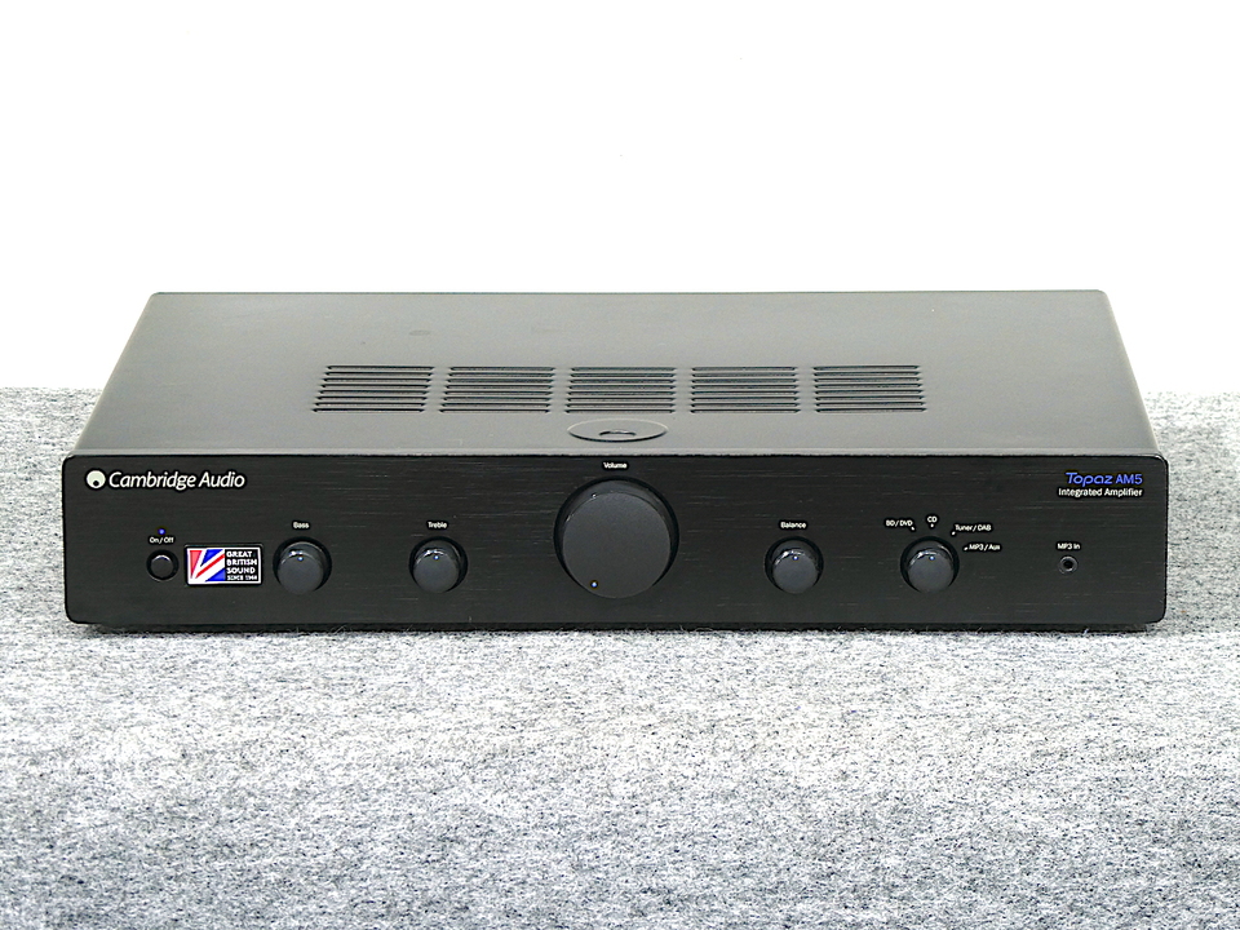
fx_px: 5122
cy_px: 465
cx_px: 620
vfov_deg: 10.4
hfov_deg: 13.8
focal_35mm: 143
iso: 100
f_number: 5.4
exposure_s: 1/2.5
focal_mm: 25.6
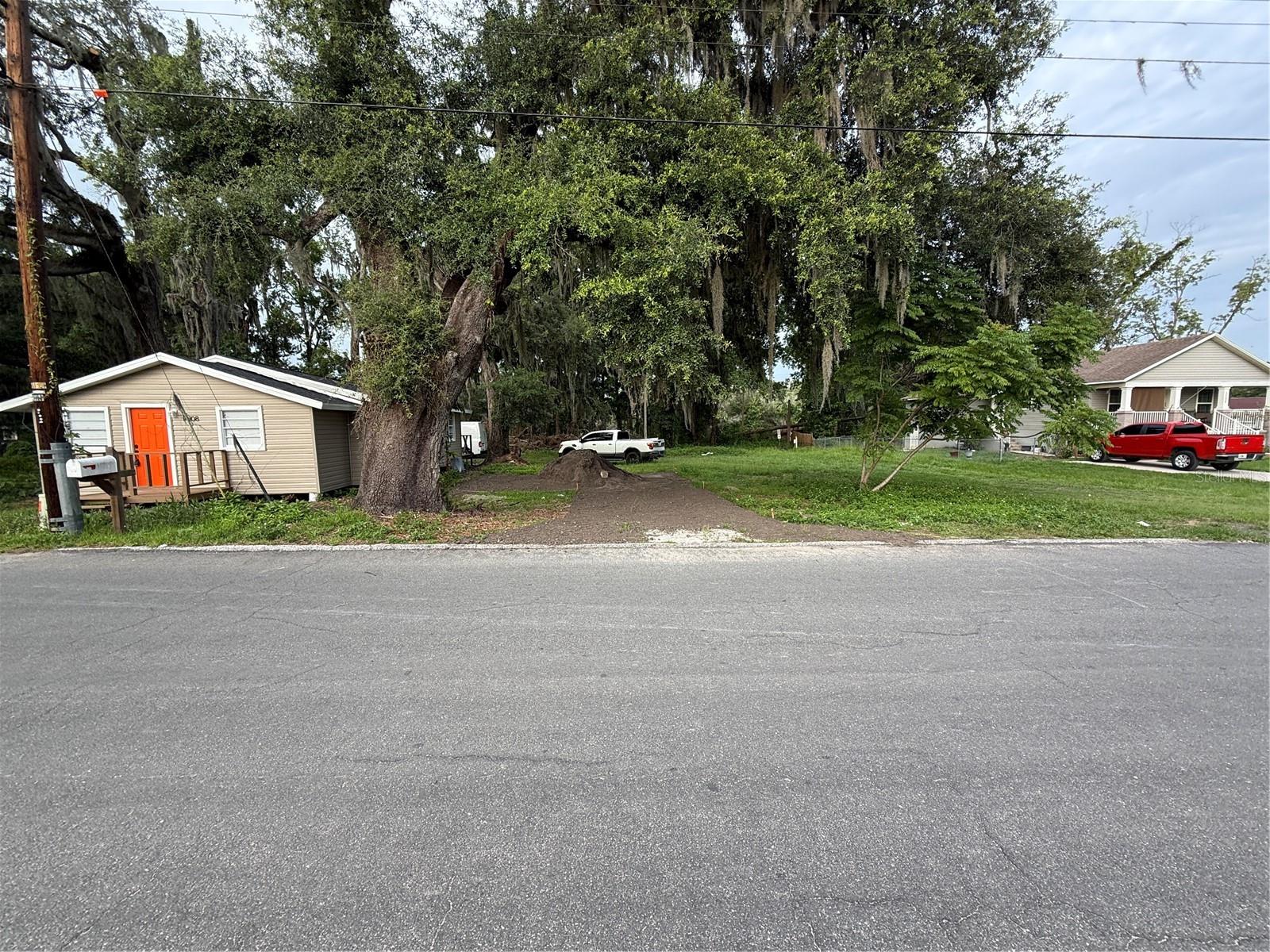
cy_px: 476
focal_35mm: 14
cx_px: 635
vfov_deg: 85.7
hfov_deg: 102.1
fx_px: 514
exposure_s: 1/119
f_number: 2.2
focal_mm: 2.22
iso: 50
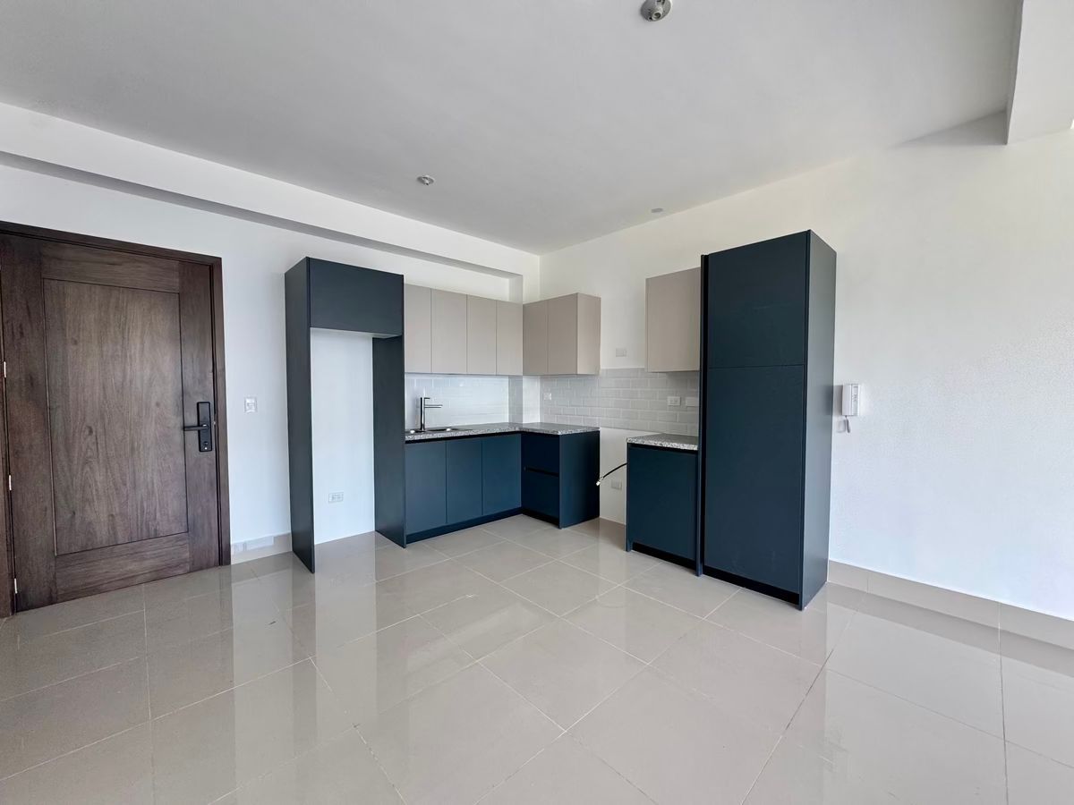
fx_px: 434
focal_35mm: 14
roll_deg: +0.5
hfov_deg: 102.1
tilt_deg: -2.8
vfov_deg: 85.7
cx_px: 537
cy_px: 402
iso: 160
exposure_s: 1/99
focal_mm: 2.22
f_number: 2.2
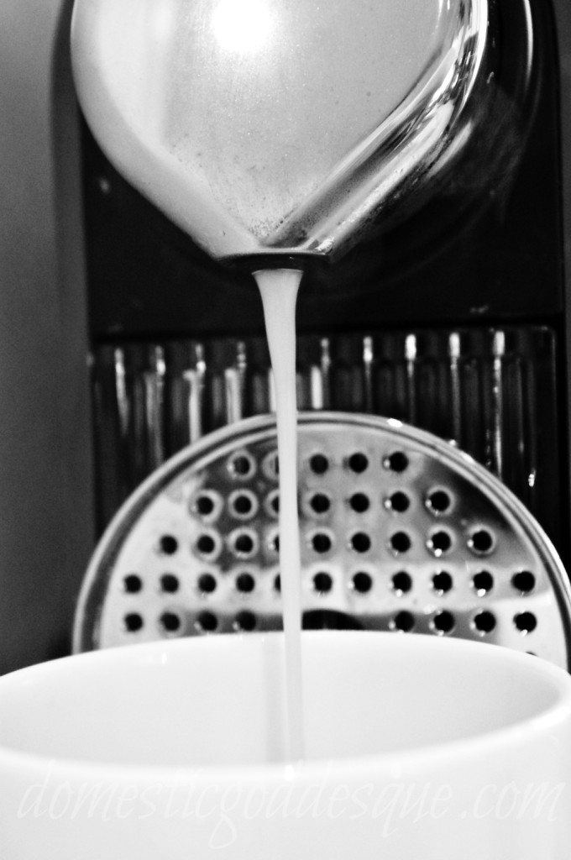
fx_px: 1431
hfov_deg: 22.6
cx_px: 286
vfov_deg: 33.4
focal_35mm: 60
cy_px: 430
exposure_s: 1/100
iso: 3200
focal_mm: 40
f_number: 7.1
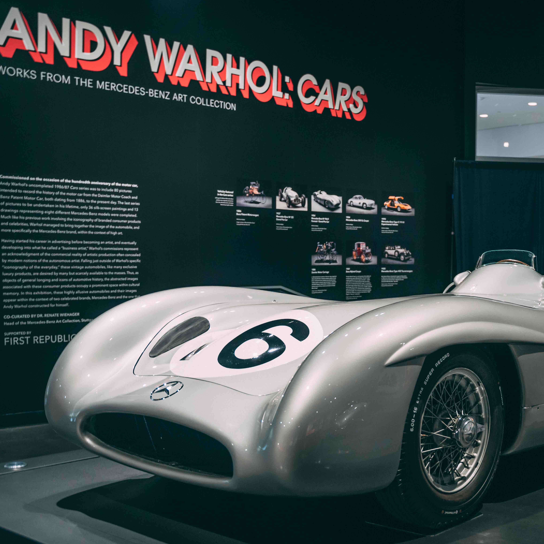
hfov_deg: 32.7
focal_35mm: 50
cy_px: 327
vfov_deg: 33.8
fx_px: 892
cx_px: 453
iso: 800
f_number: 2.8
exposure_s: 1/20
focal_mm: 30.1
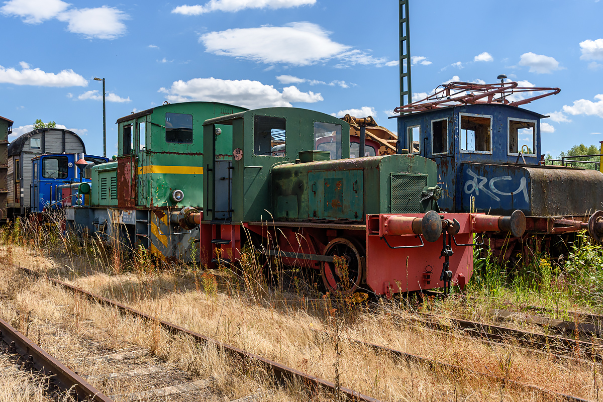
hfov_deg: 57.2
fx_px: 553
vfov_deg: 40.0
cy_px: 201
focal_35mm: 33
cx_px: 302
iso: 200
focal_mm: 22
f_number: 8
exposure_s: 1/800
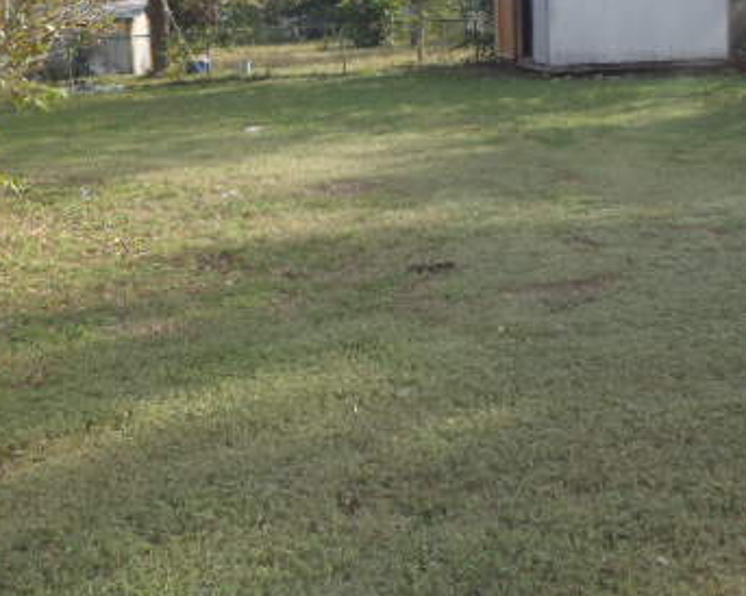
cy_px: 80
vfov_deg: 28.7
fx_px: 1125
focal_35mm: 51
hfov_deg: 36.6
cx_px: 324
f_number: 3.9
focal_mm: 5
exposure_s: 1/250
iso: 100
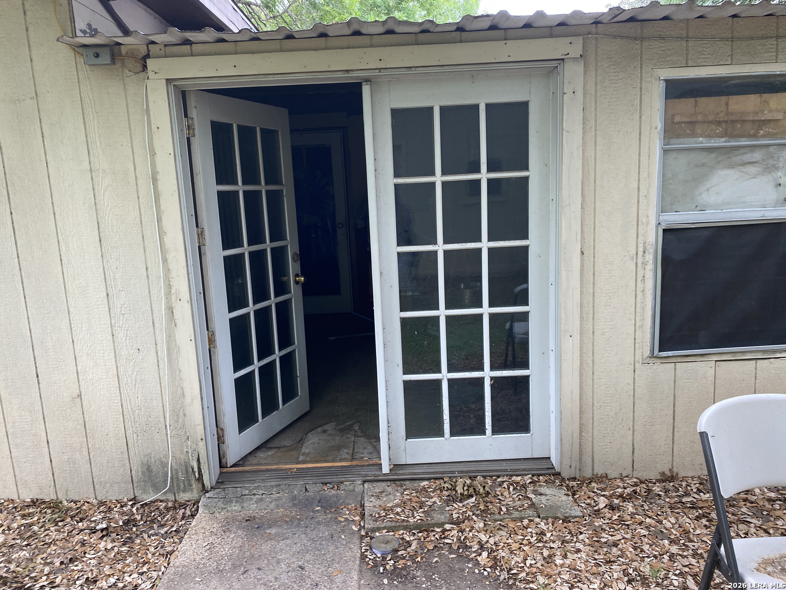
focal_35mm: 26
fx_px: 590
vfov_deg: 53.1
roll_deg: +0.4
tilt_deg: -8.9
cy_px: 295
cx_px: 393
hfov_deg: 67.3
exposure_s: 1/122
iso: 64
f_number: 1.8
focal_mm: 4.25
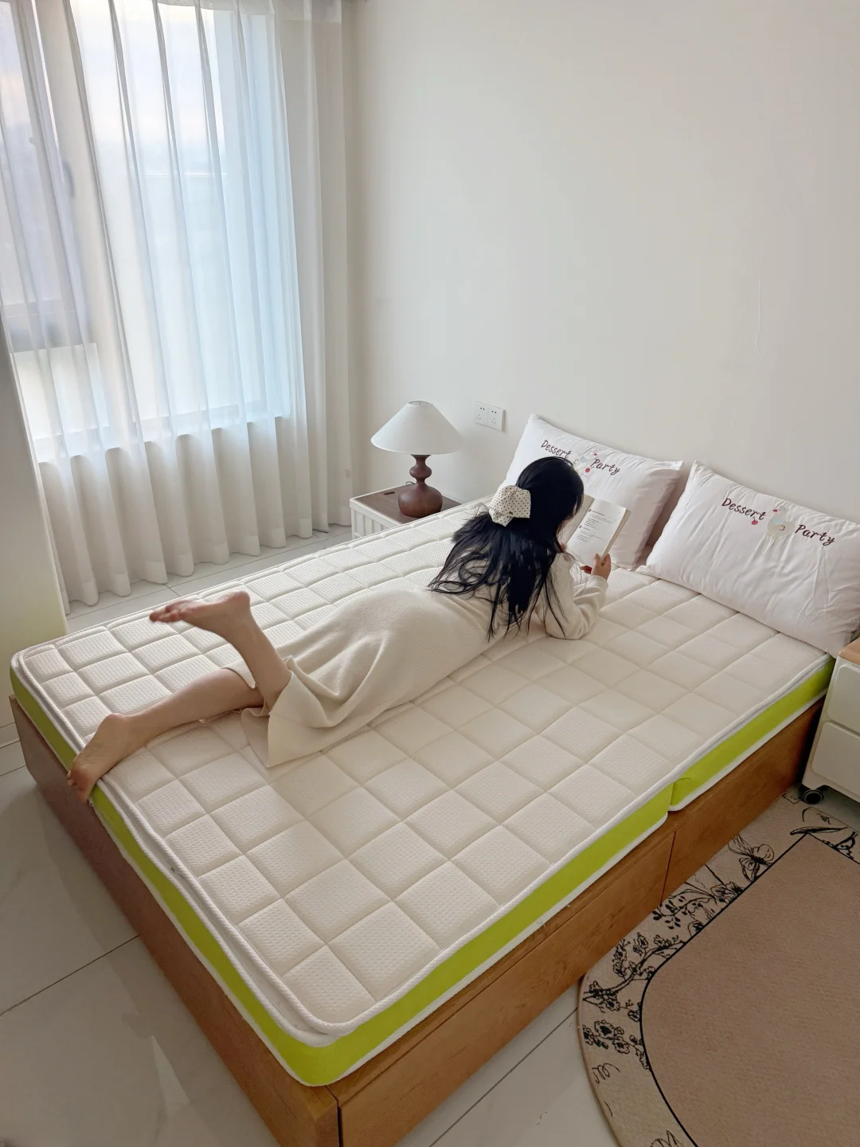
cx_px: 430
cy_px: 574
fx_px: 795
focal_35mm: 24
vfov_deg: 71.6
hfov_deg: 56.8
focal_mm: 6.76
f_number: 1.78
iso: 200
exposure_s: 1/67
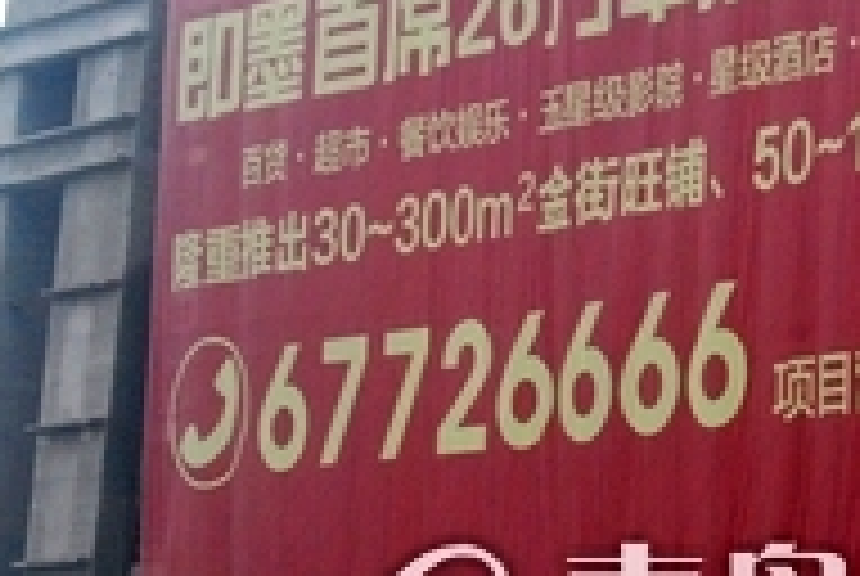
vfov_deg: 8.3
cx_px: 901
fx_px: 3948
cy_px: 146
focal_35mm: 165
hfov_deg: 12.3
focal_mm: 42
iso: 1600
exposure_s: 1/800
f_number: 14
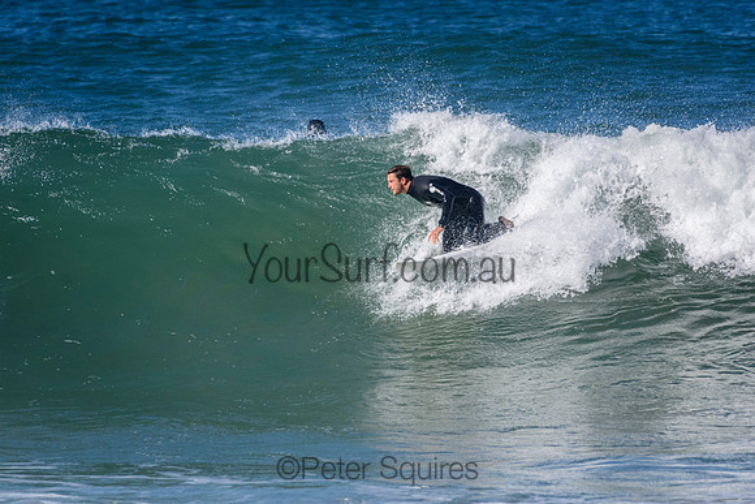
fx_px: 15734
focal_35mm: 750
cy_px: 252
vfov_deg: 1.8
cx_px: 378
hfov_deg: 2.7
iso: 560
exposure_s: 1/4000
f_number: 5.6
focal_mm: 500
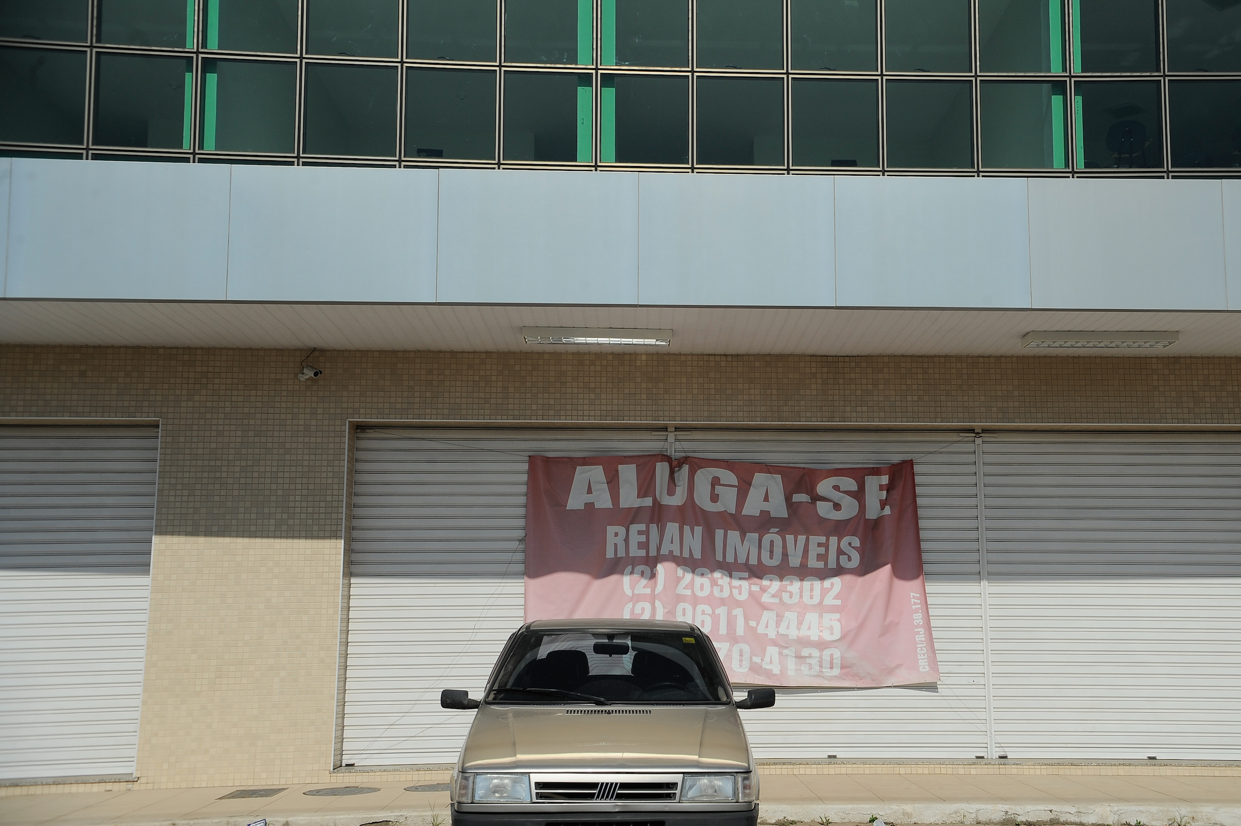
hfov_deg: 48.3
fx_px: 1378
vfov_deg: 33.4
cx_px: 717
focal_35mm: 40
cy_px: 437
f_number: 8
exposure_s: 1/2000
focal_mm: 34
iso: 200
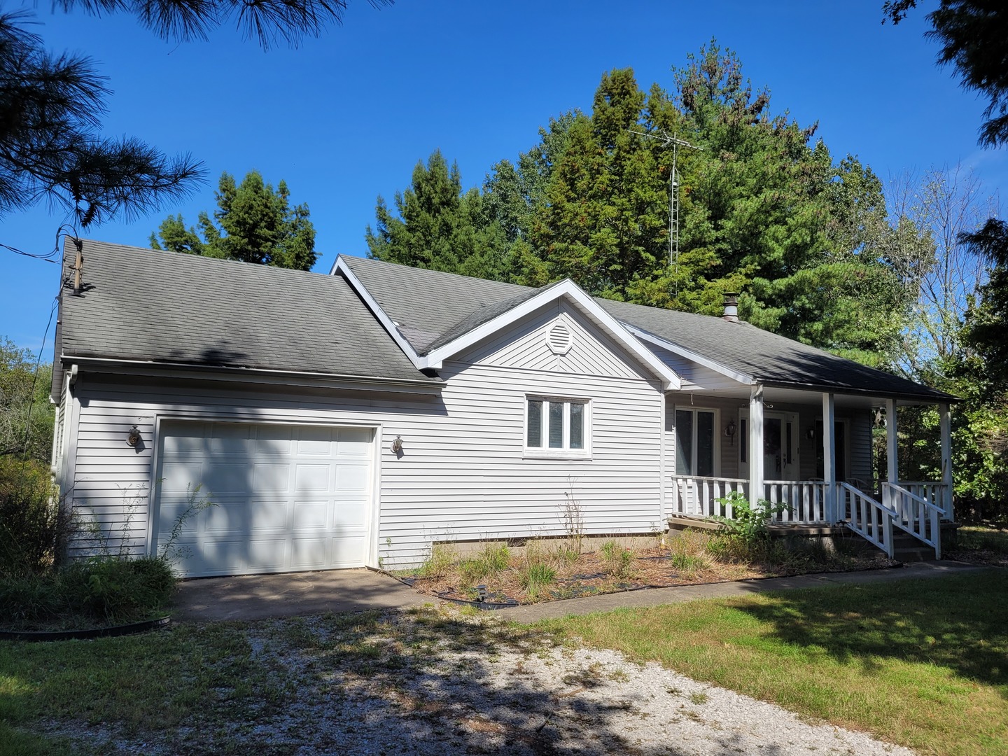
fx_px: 757
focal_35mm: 26
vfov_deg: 53.1
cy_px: 378
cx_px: 504
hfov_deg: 67.3
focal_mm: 5.4
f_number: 1.8
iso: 40
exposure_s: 1/2192
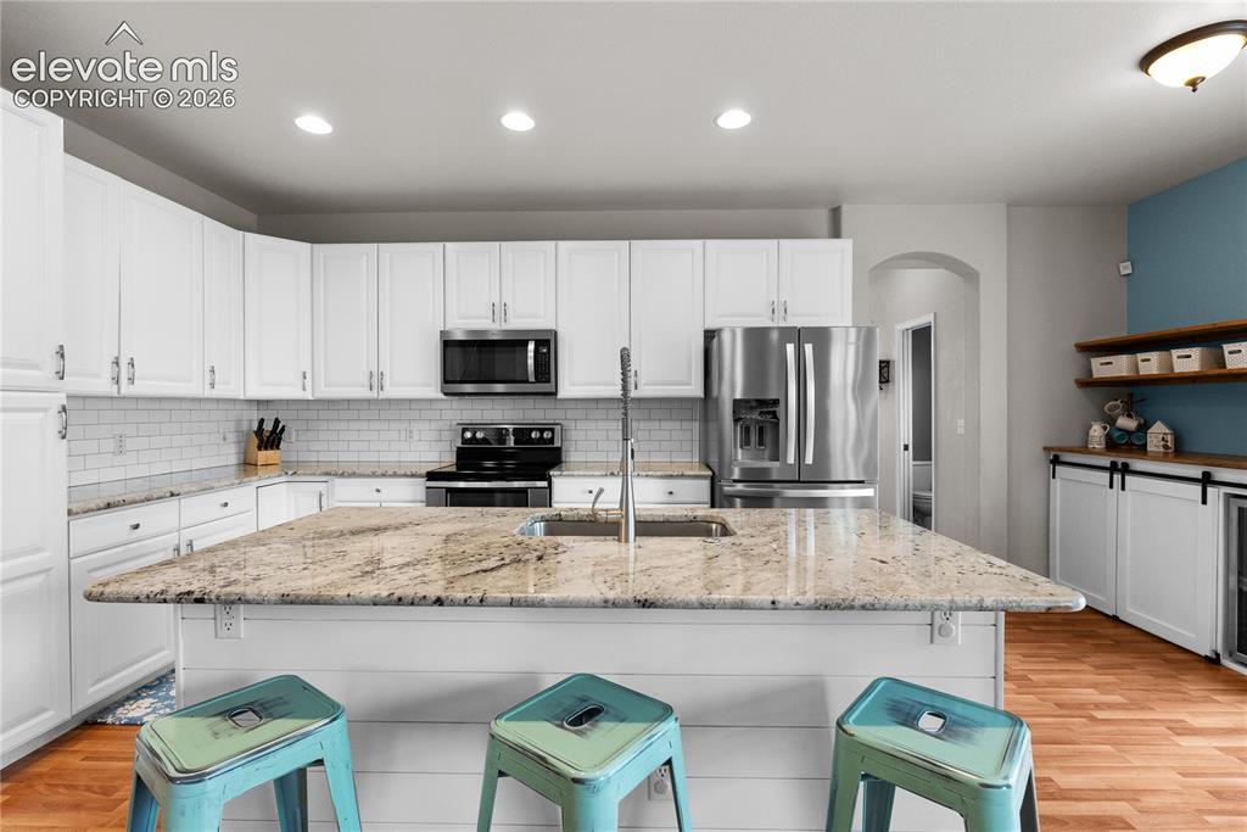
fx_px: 572
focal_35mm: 16
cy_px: 416
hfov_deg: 95.0
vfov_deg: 72.1
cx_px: 624
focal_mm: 16.5
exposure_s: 1/50
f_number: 8
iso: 2000
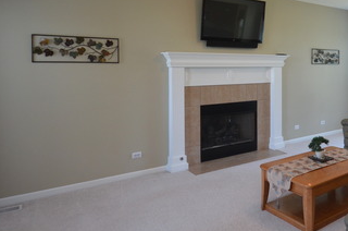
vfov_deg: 42.7
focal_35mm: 30
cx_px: 258
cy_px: 72
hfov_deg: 59.0
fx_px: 289
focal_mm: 10
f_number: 5
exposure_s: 1/100
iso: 400
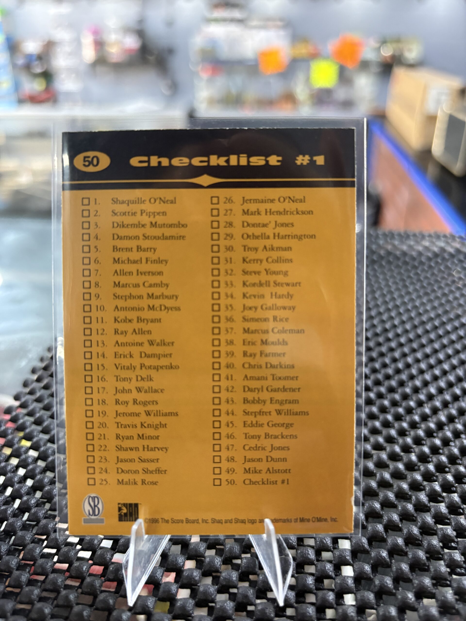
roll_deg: -0.4
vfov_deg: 67.3
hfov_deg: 53.1
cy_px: 310
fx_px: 467
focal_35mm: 26
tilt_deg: -28.3
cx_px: 233
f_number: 1.6
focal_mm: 5.96
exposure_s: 1/60
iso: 500
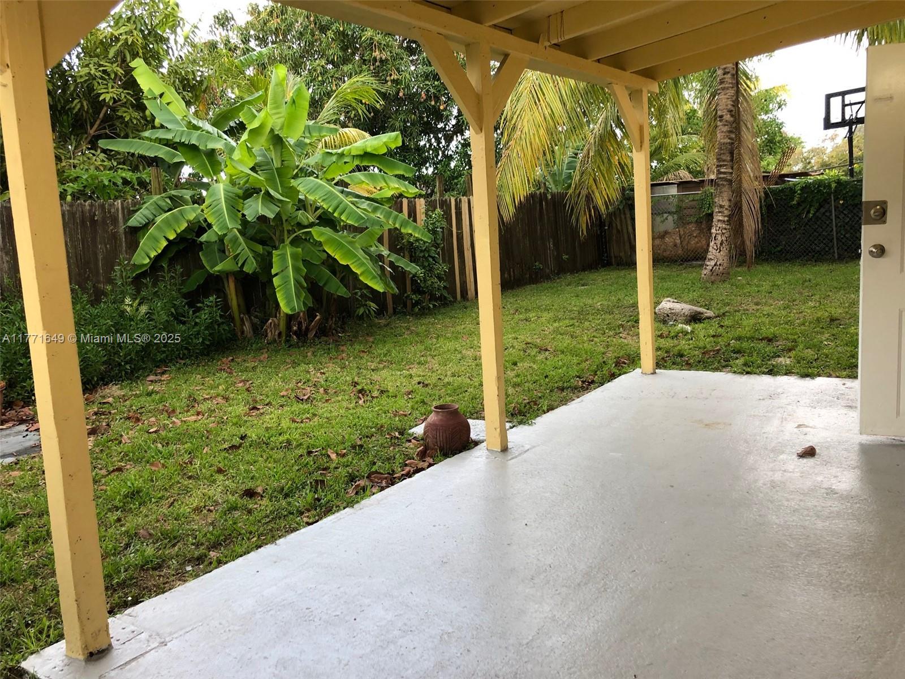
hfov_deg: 63.4
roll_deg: +3.6
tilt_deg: -8.2
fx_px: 732
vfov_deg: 49.7
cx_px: 452
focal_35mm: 28
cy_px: 340
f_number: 1.8
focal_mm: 3.99
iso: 32
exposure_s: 1/30
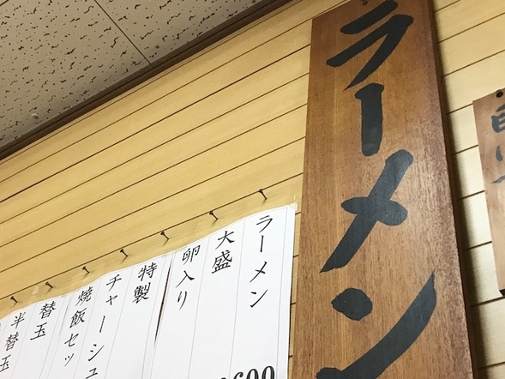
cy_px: 198
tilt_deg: +42.5
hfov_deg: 33.4
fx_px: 832
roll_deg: -13.1
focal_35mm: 57
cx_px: 153
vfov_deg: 25.7
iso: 25
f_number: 1.8
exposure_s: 1/30
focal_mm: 3.99
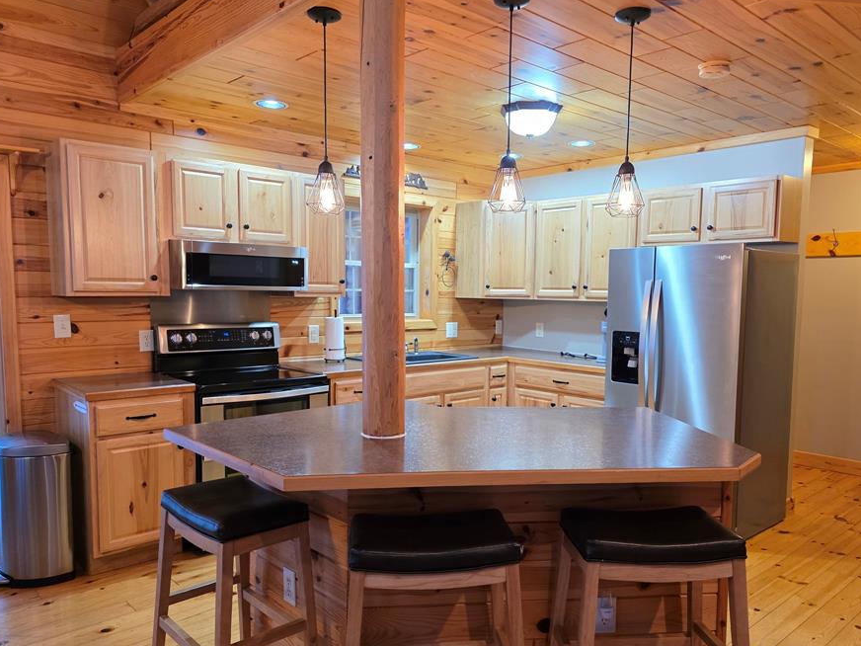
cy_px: 354
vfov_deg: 51.3
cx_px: 445
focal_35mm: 27
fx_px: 672
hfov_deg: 65.3
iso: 640
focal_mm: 6.3
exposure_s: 1/120
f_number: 1.7
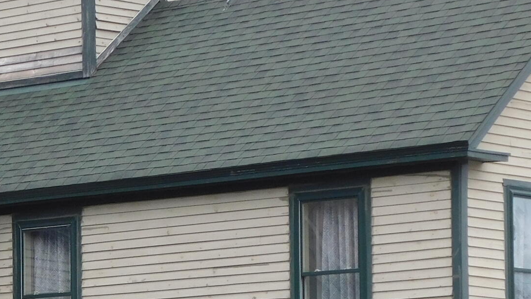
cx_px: 70
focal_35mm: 198
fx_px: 2788
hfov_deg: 10.8
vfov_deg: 6.1
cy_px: 347
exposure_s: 1/320
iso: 125
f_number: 4.2
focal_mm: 11.7
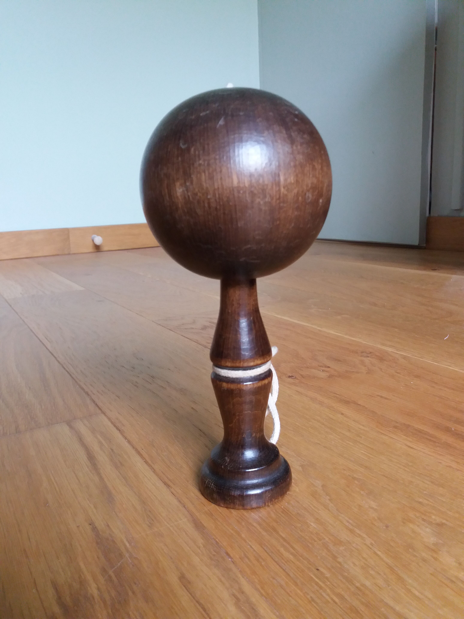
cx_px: 232
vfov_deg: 63.4
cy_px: 310
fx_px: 500
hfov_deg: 49.7
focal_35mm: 28
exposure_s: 1/20
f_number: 1.9
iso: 160
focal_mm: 3.7
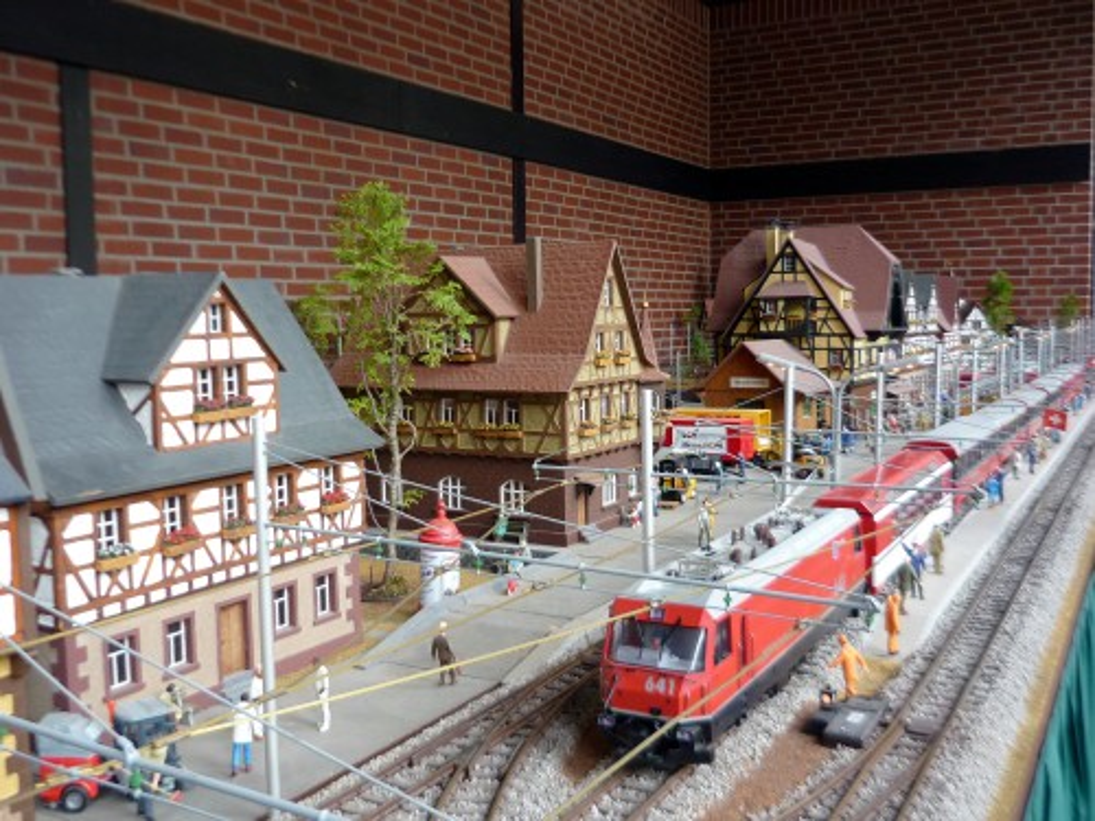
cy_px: 410
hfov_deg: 55.4
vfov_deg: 42.9
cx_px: 548
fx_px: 1044
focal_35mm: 33
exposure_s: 1/30
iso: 160
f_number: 2.8
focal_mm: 5.5
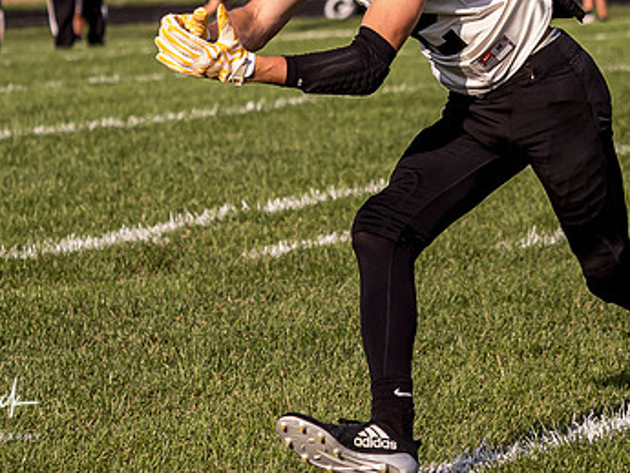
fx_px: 5881
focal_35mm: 323
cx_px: 453
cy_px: -91
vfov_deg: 4.6
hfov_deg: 6.1
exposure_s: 1/1000
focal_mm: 64
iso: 64
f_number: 2.8
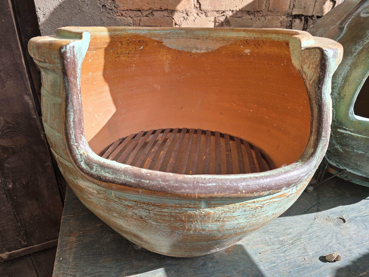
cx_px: 184
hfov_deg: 73.9
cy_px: 138
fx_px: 245
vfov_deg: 58.9
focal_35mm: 23
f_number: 1.7
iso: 12
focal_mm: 6.3
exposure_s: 1/318
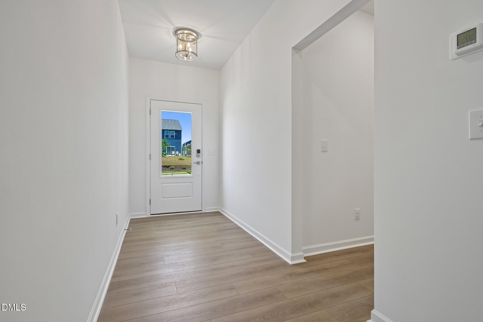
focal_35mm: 17
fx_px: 228
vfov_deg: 70.4
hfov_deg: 93.3
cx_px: 242
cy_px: 161
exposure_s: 1/20
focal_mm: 17
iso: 160
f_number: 8
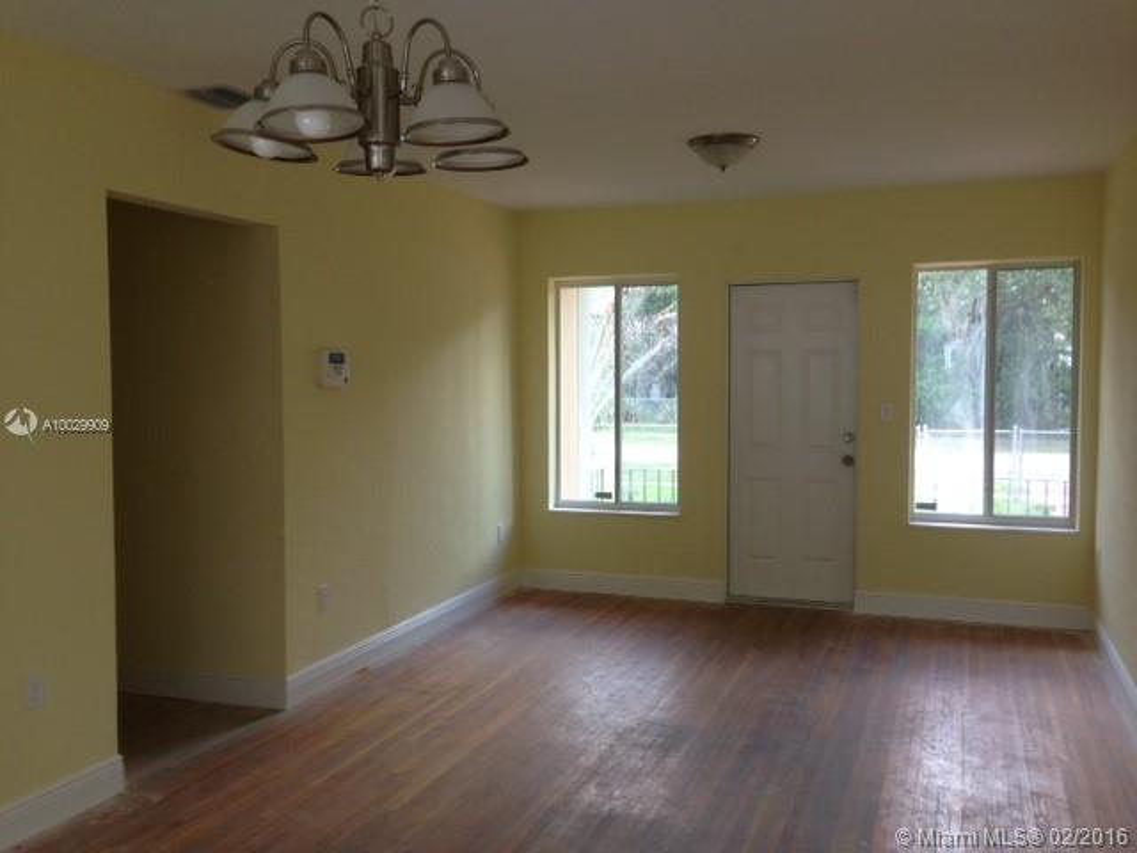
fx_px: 1084
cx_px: 568
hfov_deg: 55.4
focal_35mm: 33
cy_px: 426
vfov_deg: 42.9
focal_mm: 4.13
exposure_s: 1/60
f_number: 2.4
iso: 50
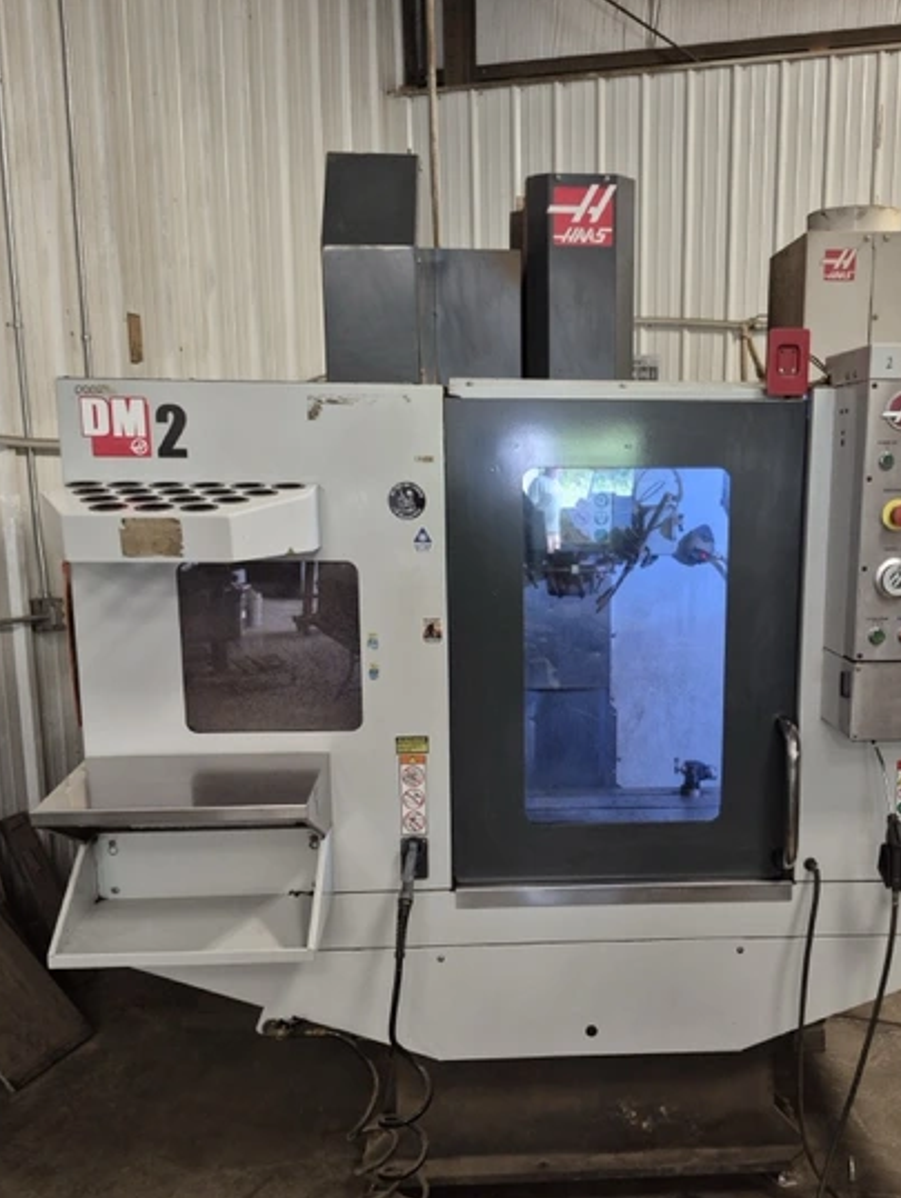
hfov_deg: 43.6
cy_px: 667
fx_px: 1109
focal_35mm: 32
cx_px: 593
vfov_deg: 56.6
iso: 500
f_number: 1.8
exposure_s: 1/120
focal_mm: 5.4
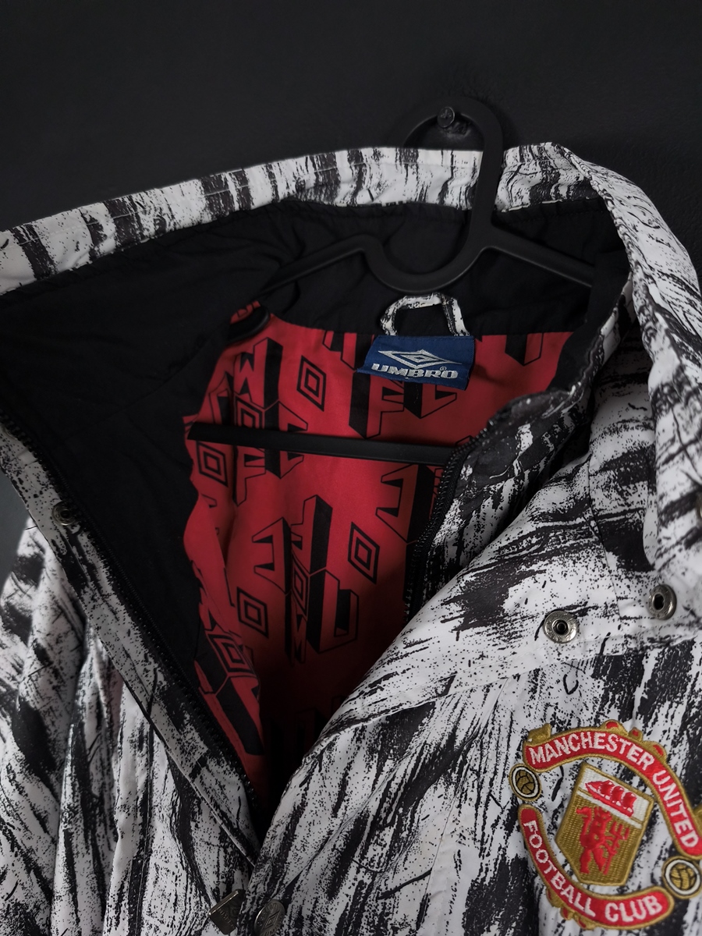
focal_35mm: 23
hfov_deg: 58.9
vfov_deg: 73.9
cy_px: 468
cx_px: 351
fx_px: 622
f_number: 1.6
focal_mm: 6.57
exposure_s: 1/200
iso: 400
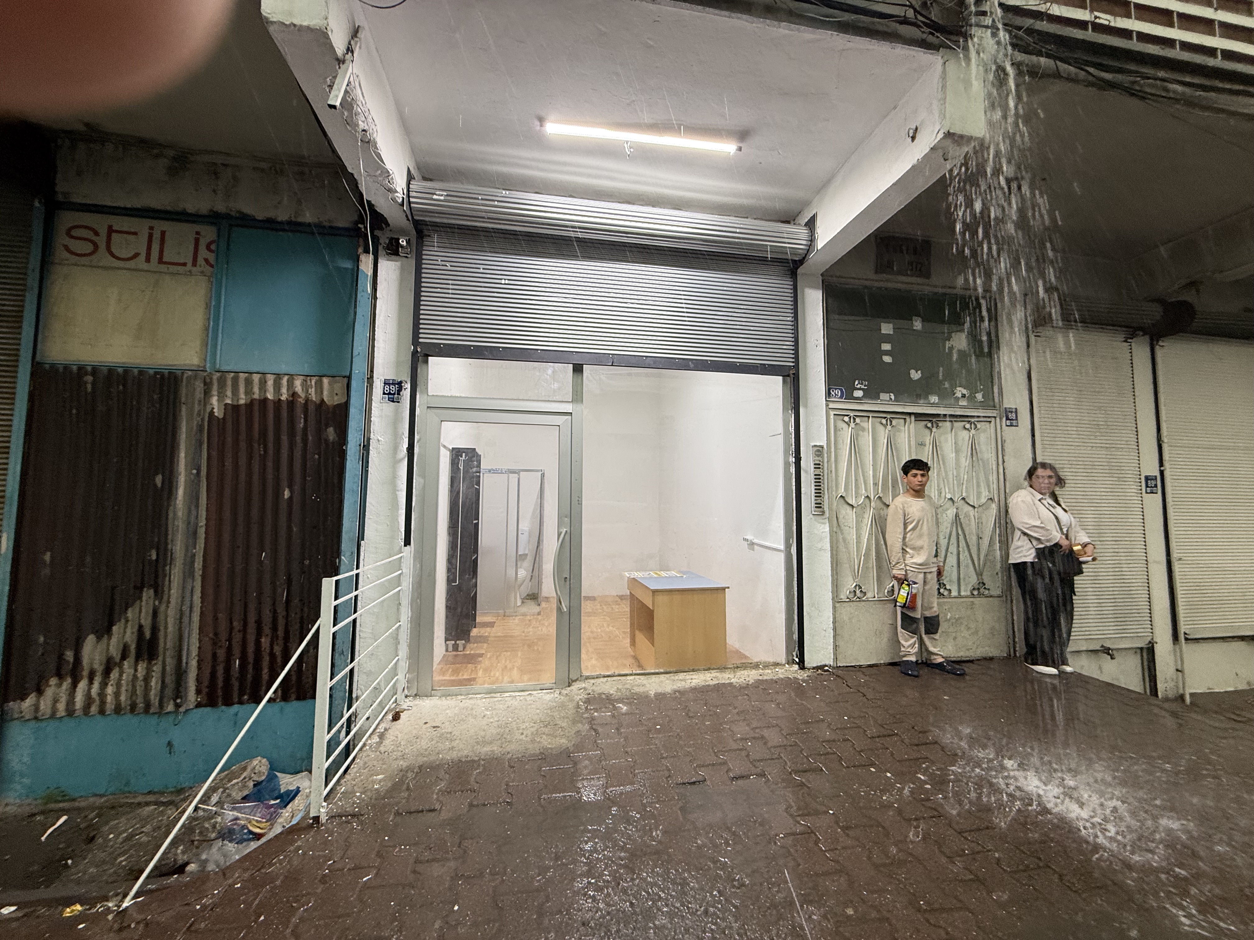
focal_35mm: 14
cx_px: 627
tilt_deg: +3.6
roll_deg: -0.1
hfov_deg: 102.1
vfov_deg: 85.7
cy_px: 470
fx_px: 507
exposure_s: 1/71
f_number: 2.2
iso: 125
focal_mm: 2.22
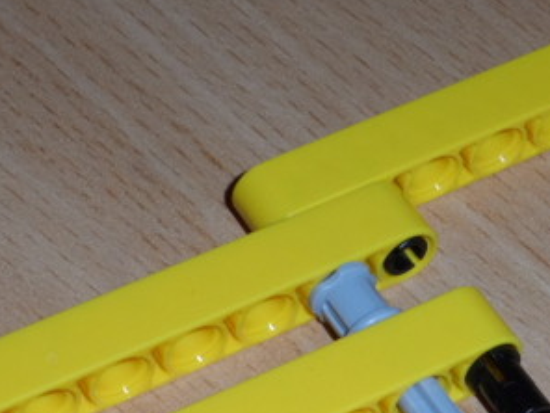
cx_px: 373
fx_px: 2558
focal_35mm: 161
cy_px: 280
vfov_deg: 9.2
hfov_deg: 12.3
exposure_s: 1/15
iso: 100
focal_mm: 8.7
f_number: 7.1
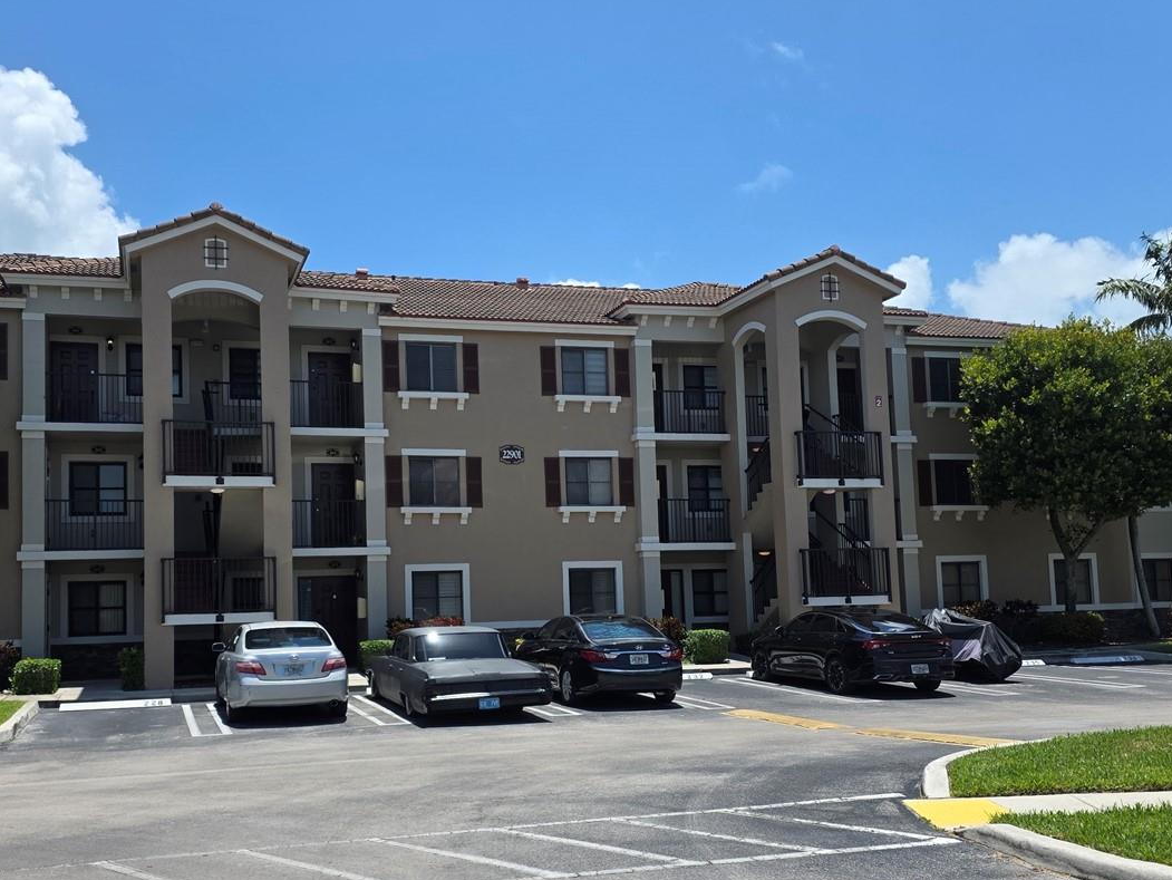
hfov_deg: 52.3
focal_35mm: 35
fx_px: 1185
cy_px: 538
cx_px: 481
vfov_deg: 40.5
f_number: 1.7
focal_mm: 6.3
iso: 80
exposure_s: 1/5958
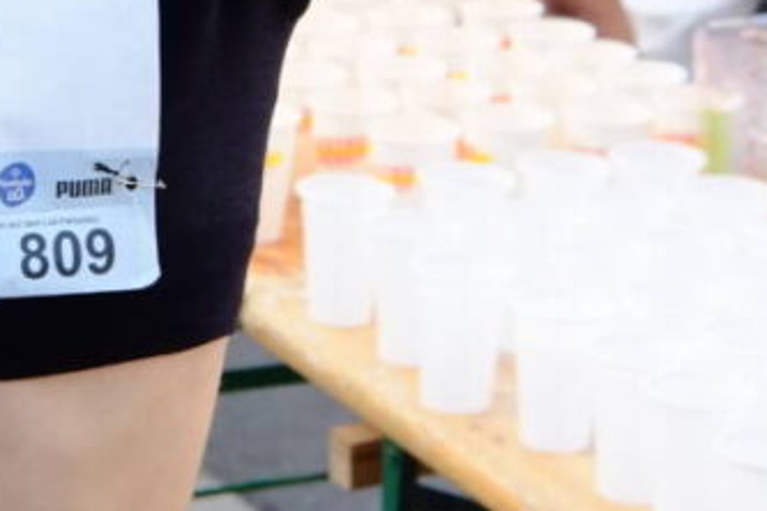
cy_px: -185
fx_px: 3473
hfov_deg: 12.5
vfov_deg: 8.3
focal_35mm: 163
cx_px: 21
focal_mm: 35
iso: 1600
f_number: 5.6
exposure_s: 1/400
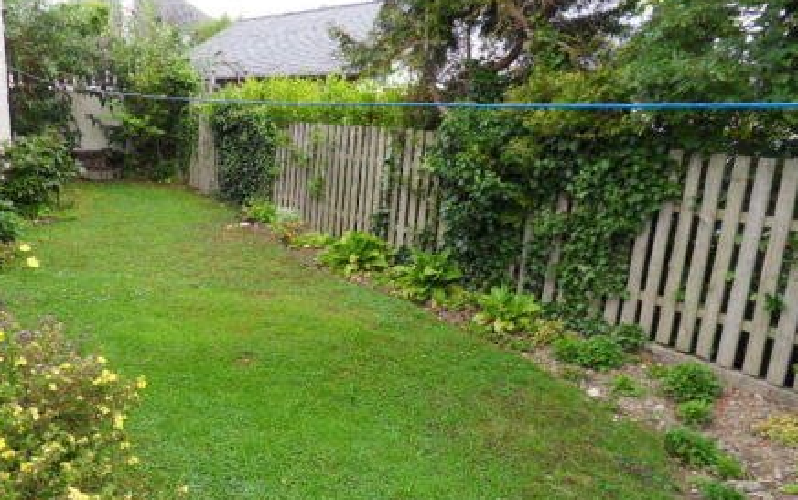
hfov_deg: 56.4
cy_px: 261
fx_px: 740
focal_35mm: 34
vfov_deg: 37.3
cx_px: 336
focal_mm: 4.3
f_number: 3.3
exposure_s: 1/180
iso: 100
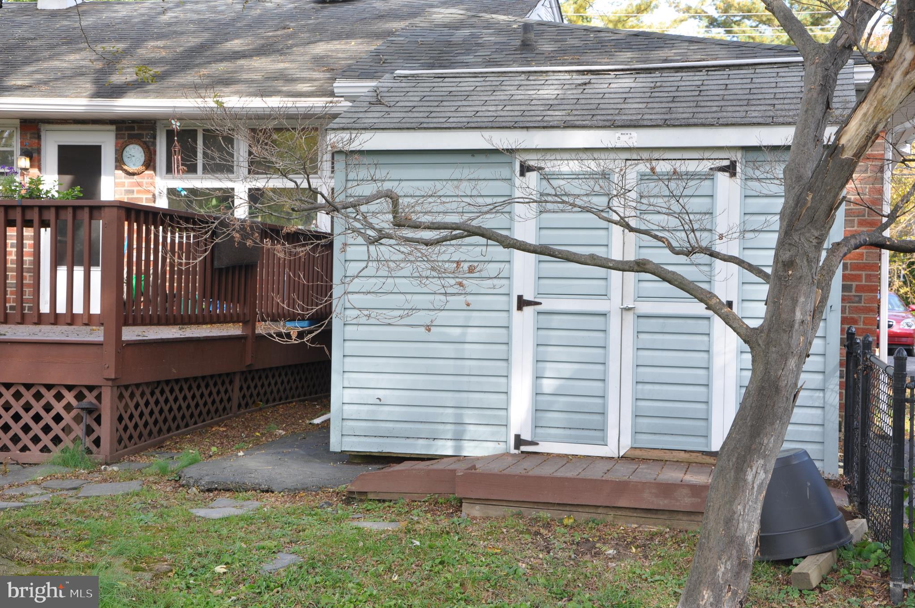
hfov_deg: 38.9
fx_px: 1295
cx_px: 458
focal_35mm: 51
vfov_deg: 26.4
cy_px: 304
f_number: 8
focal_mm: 34
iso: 200
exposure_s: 1/60
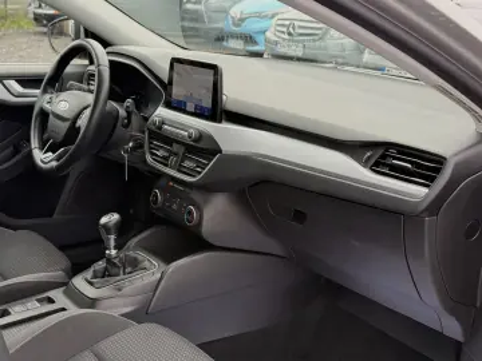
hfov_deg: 39.7
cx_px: 241
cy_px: 180
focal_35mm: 48
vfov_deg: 30.3
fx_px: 668
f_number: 1.78
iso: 64
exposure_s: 1/611
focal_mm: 6.76
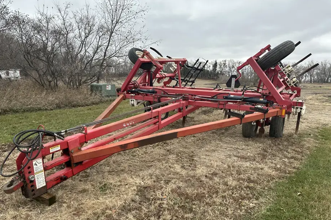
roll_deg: -1.8
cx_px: 159
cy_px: 125
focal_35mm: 26
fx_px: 239
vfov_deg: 49.4
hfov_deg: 69.4
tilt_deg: -12.6
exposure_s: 1/650
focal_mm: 6.86
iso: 80
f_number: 1.78
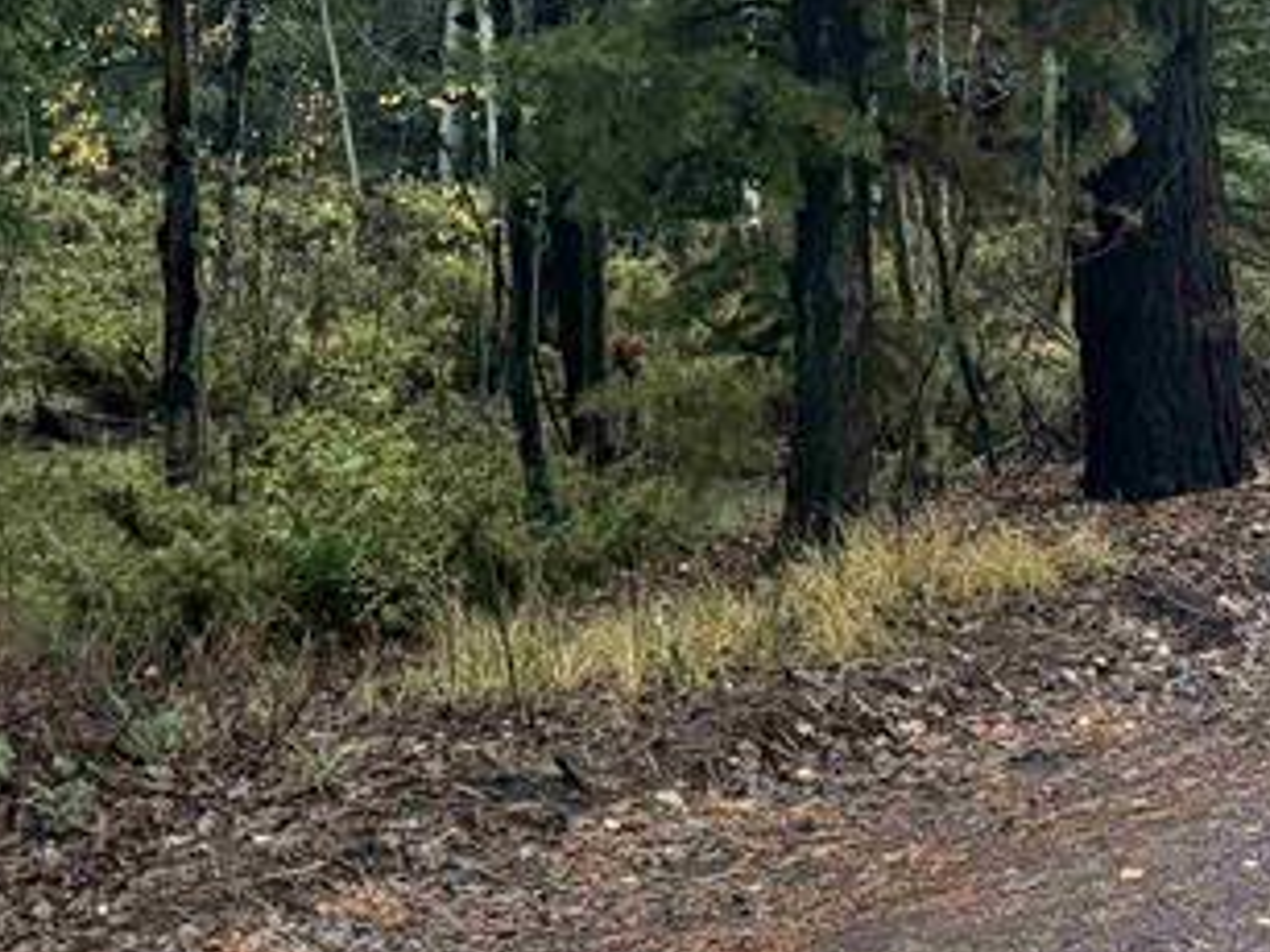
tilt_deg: +1.1
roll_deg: +0.5
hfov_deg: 24.1
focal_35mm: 80
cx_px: 976
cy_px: -108
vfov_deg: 17.7
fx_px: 2934
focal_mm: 6.76
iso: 800
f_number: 1.78
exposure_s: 1/60
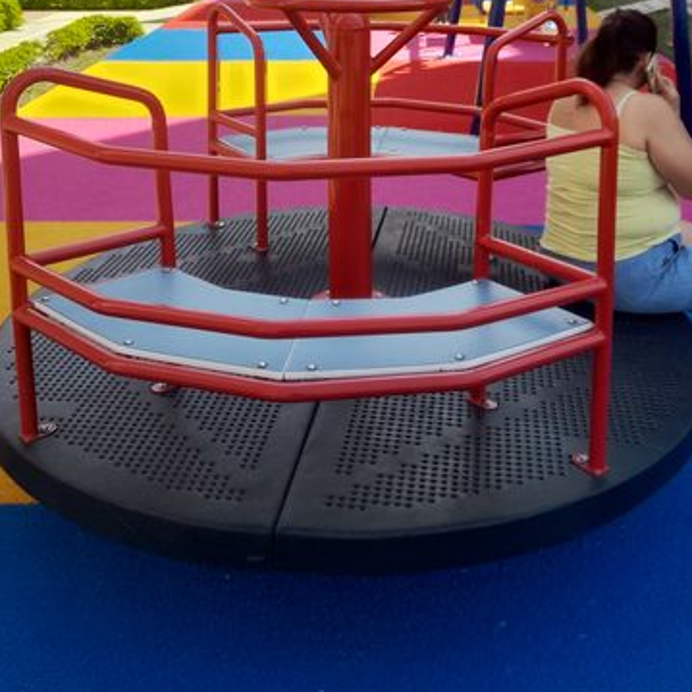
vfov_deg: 38.0
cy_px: 59
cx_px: 374
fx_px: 927
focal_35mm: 41
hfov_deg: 40.9
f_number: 2
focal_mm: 4.6
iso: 20
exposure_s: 1/229
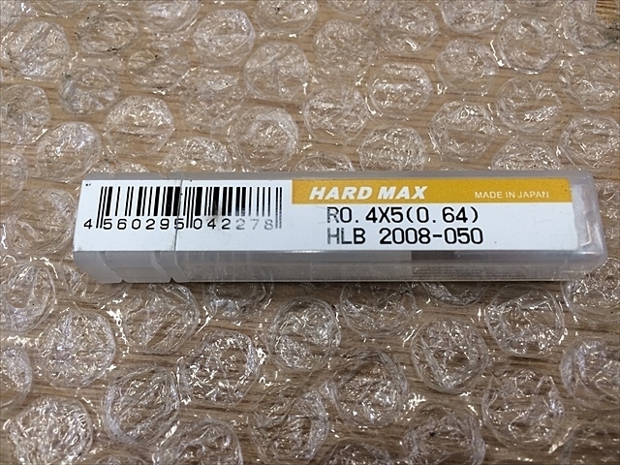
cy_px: 232
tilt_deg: -69.5
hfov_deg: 61.7
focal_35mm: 29
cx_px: 310
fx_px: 519
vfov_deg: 48.2
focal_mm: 4.15
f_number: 2.2
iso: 50
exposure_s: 1/30
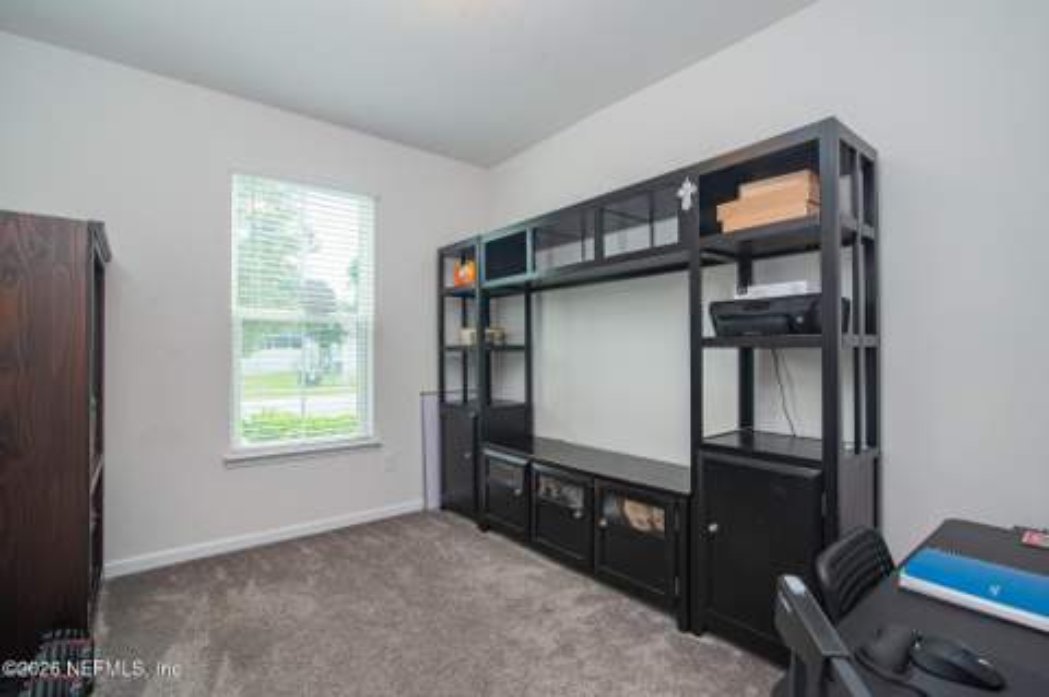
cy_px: 348
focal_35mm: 16
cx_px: 524
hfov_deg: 96.8
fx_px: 466
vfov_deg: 73.6
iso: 250
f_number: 8
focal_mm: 16
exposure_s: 1/25
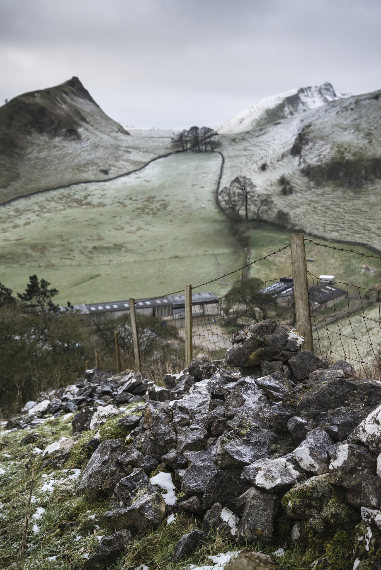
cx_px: 190
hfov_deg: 29.3
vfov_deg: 42.7
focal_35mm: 46
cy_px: 285
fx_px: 730
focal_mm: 46
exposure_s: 1/800
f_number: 5.6
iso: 2000
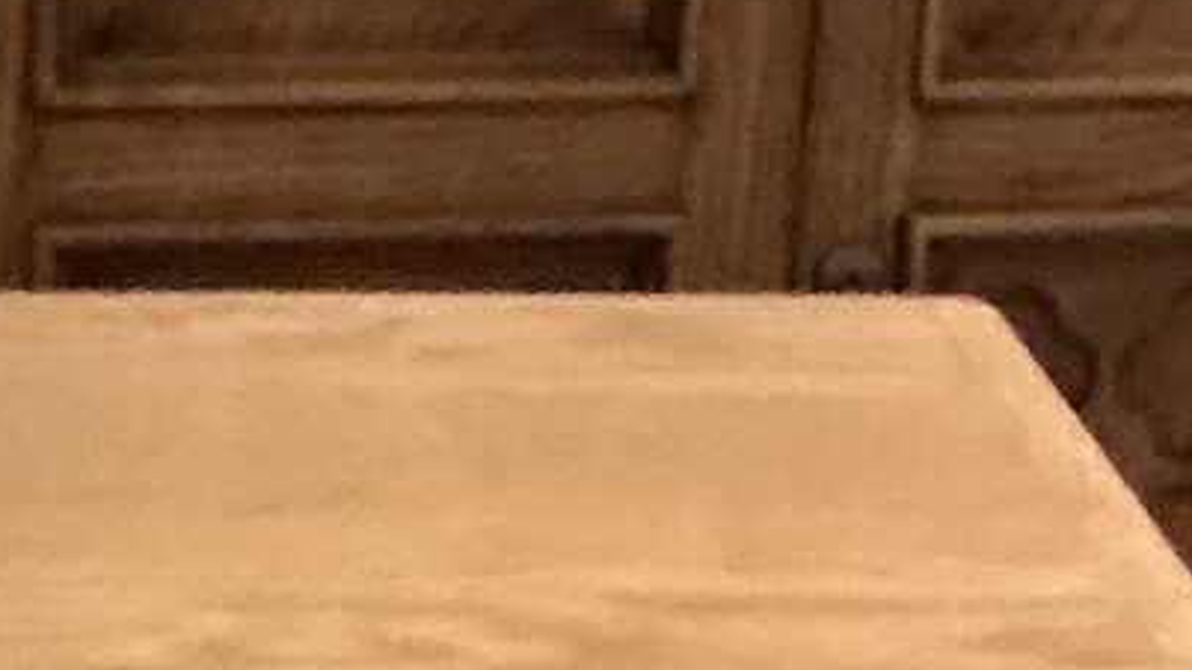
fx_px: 6352
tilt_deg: -33.6
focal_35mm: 201
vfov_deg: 5.1
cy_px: 3137
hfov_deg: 10.6
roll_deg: -0.8
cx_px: -86
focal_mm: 3
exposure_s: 1/30
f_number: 1.8
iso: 320
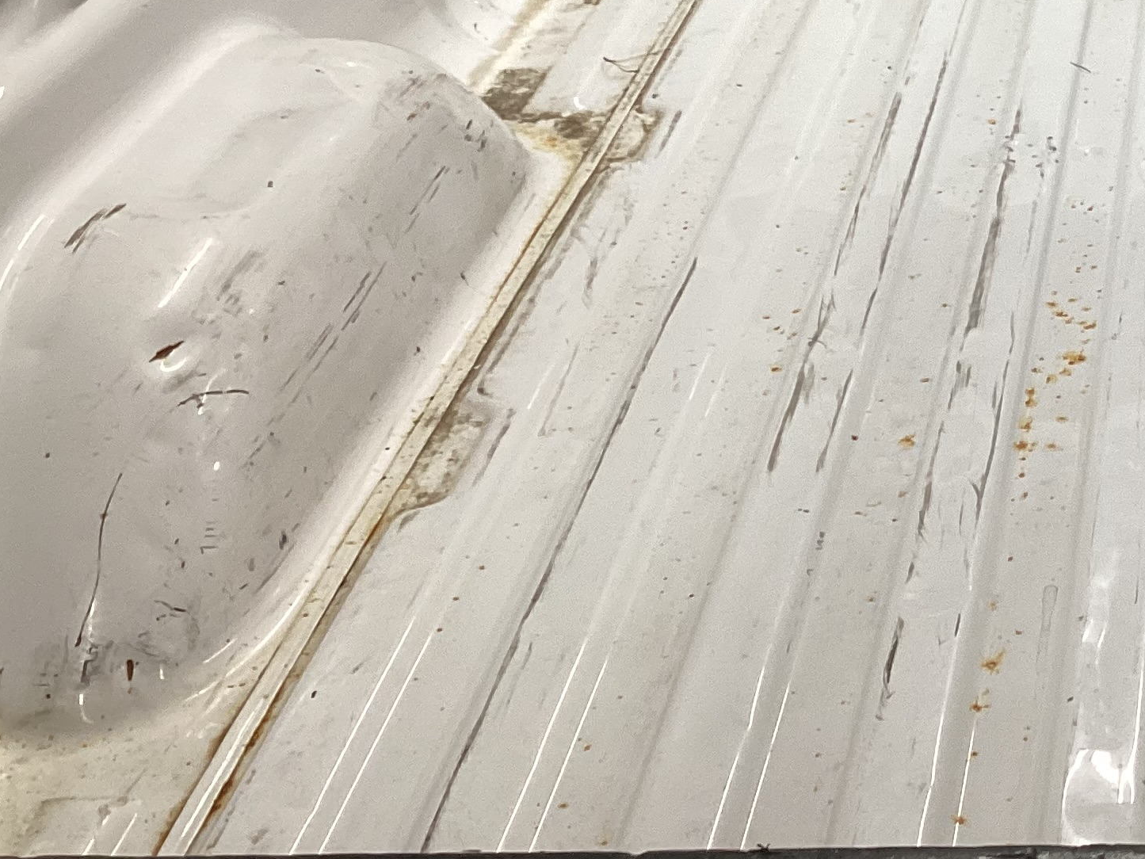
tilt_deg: -25.5
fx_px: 2316
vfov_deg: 20.6
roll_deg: +0.2
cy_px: 86
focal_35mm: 70
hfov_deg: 25.8
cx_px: 1252
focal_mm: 3.3
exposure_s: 1/50
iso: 80
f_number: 2.4
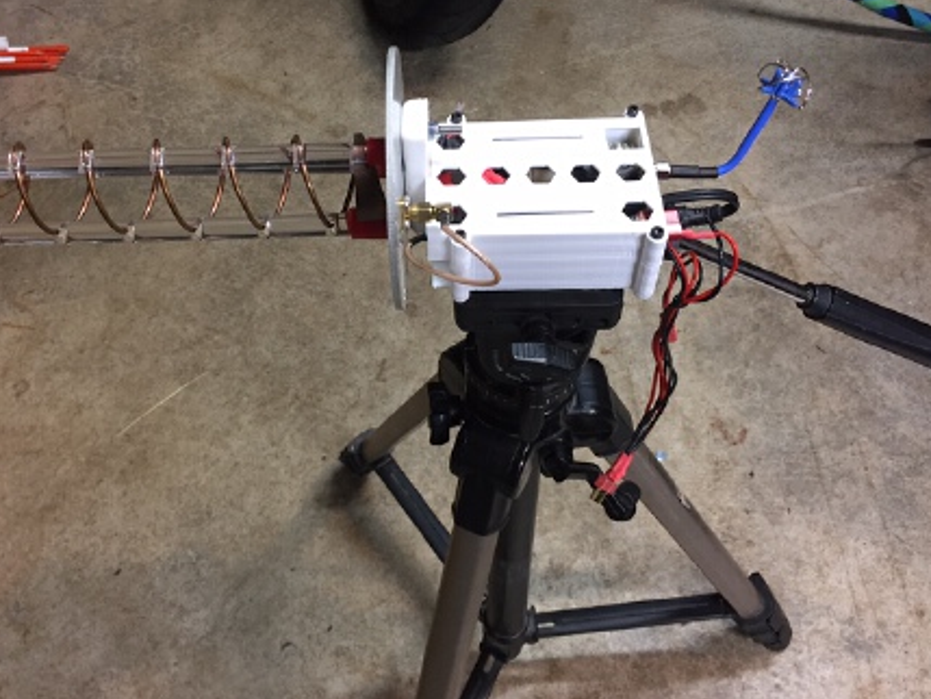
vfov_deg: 39.6
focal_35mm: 36
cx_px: 405
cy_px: 308
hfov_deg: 51.2
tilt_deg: -53.7
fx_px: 968
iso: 125
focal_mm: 4.15
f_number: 2.2
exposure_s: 1/30
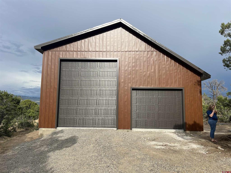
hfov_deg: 67.3
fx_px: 174
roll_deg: -0.7
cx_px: 116
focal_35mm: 26
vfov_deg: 53.1
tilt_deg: +5.7
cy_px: 86
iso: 50
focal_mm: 5.7
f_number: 1.5
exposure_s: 1/3571
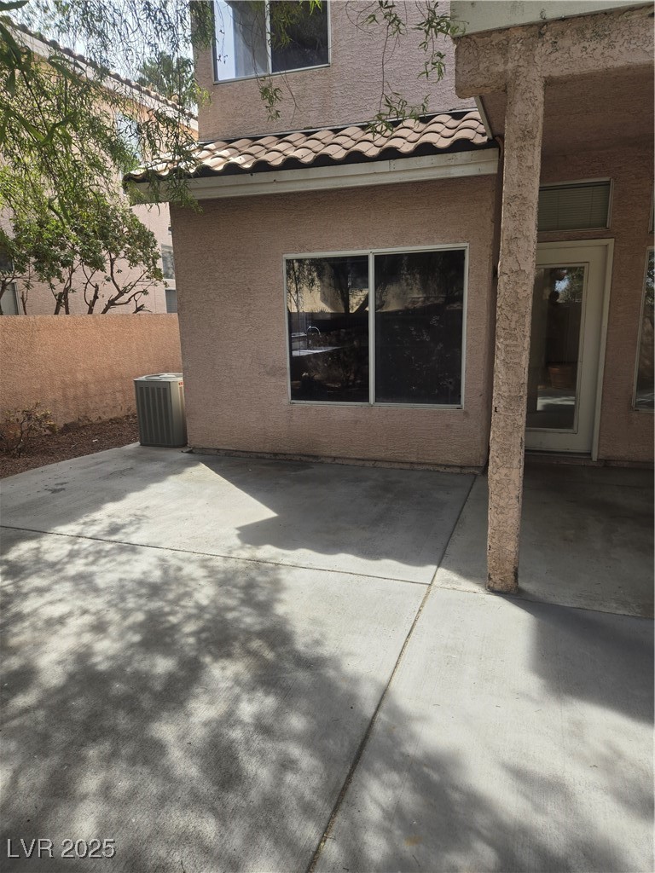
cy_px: 436
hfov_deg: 58.9
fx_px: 580
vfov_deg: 73.9
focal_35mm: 23
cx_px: 328
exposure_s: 1/598
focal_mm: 5.4
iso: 25
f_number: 1.8
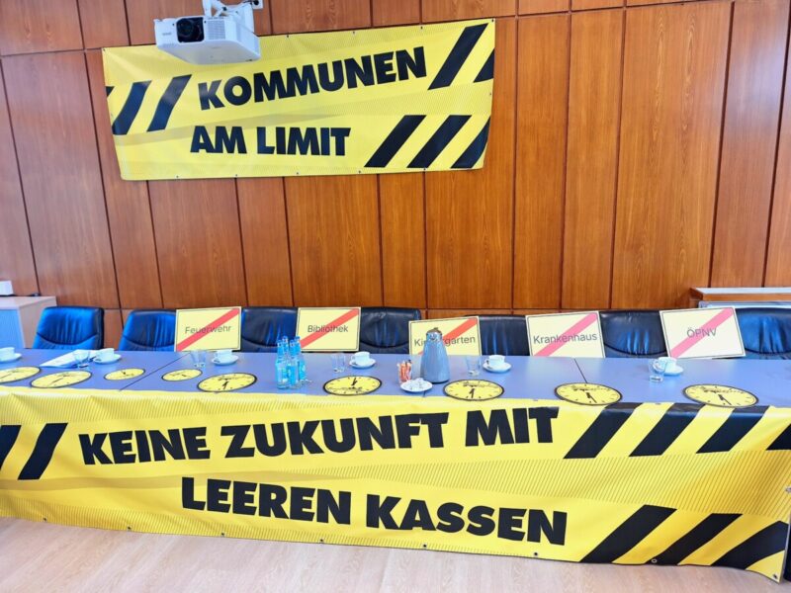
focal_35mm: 23
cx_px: 396
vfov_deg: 58.9
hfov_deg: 73.9
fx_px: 526
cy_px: 296
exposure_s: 1/100
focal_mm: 5.54
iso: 80
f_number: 1.8
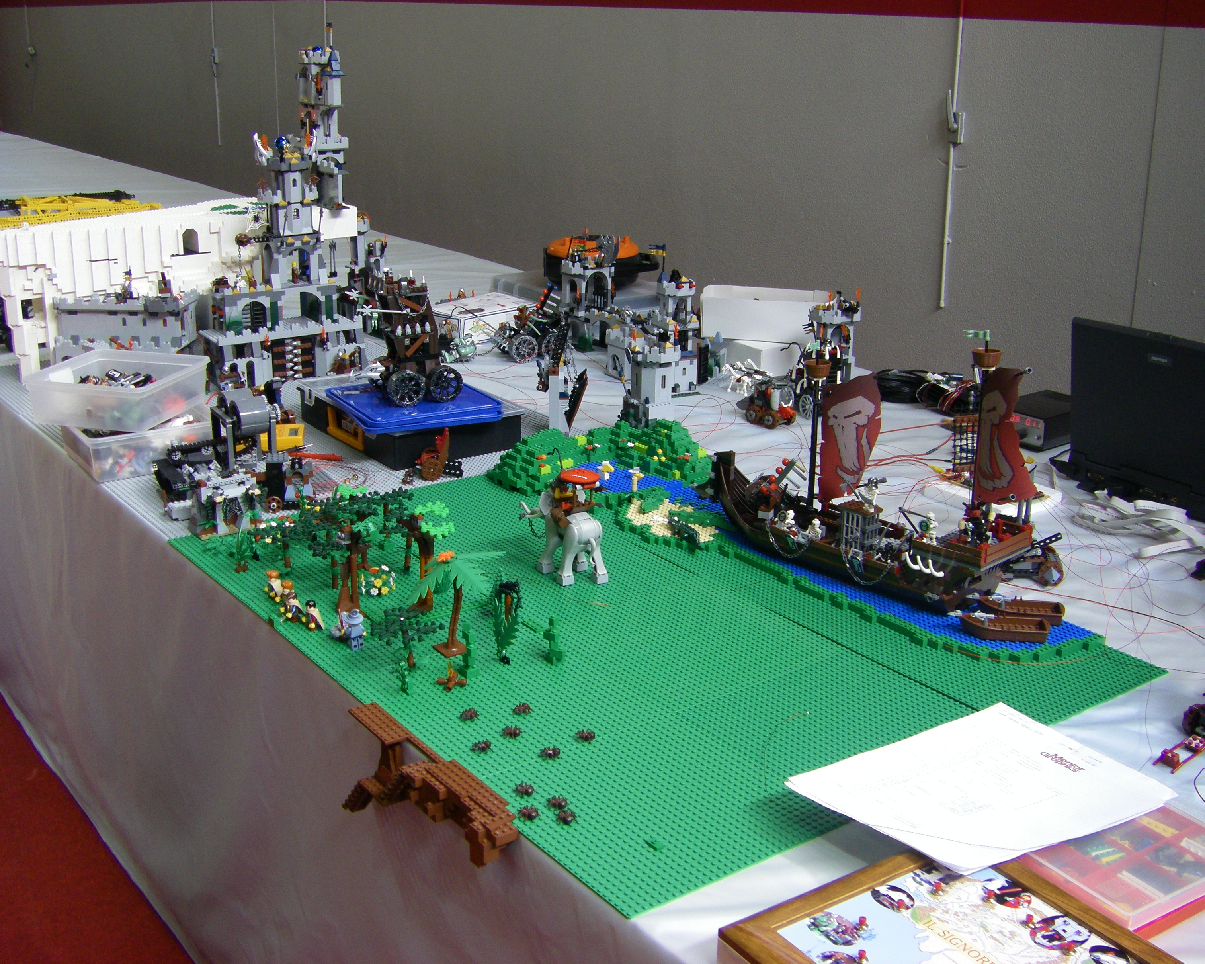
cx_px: 595
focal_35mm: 40
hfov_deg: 45.8
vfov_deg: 37.3
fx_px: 1426
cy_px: 479
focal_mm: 6.3
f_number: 3.5
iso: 200
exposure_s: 1/50
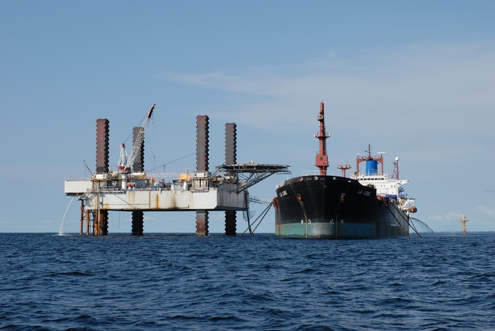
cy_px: 166
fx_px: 950
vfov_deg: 19.8
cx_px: 248
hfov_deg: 29.2
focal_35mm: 69
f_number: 10
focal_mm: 46
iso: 200
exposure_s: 1/400
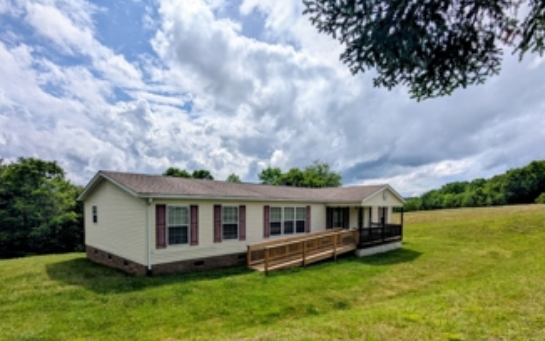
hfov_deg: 88.0
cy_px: 220
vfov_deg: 61.1
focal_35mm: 19
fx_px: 282
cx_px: 275
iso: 48
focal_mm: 2.35
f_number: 2.2
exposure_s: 1/5682
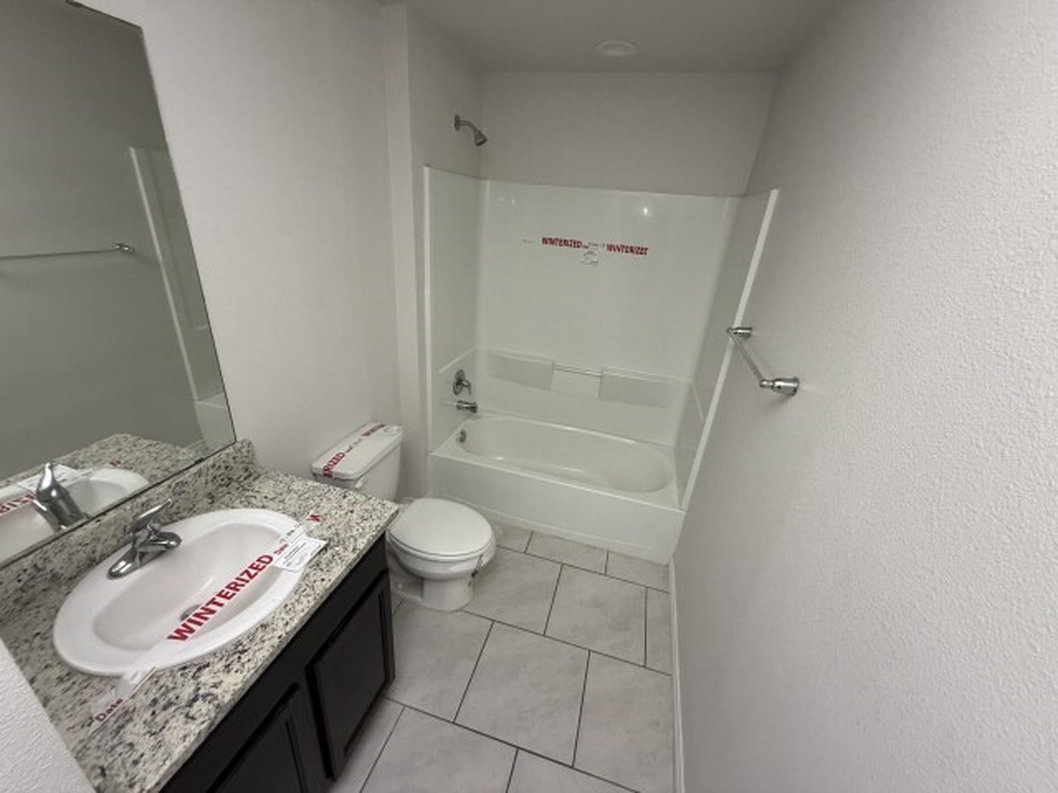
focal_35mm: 14
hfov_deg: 102.1
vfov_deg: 85.7
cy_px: 396
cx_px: 529
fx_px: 428
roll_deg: -4.3
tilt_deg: -22.3
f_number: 2.2
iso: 320
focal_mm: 2.22
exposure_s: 1/113
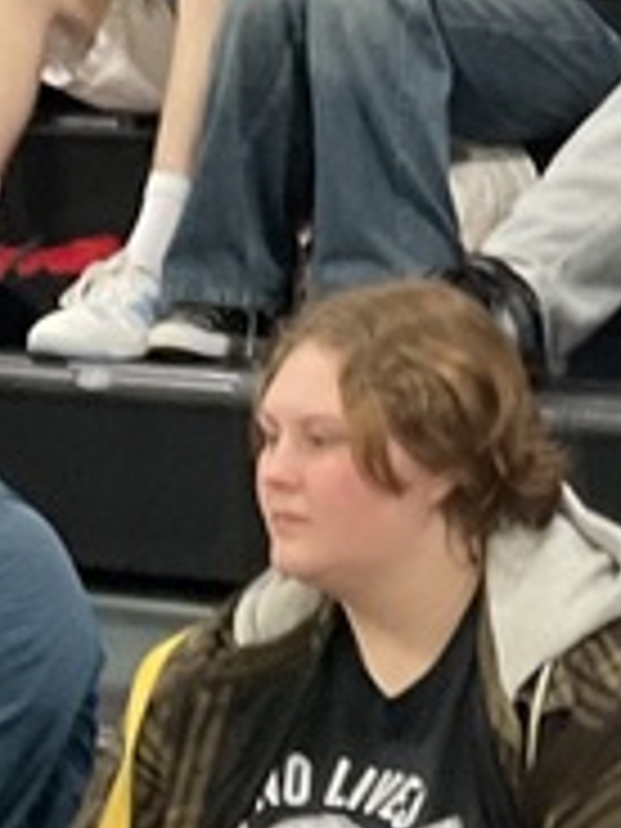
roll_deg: -2.8
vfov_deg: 11.8
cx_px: 927
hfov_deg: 9.0
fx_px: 3851
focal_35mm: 161
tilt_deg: +5.8
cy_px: -346
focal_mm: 3
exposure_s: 1/60
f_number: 1.8
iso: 200
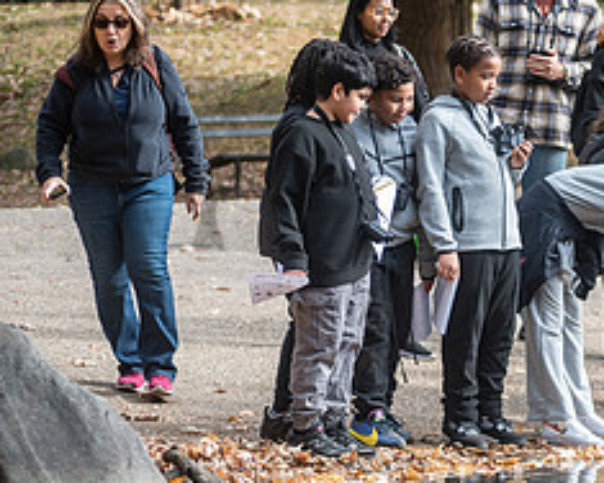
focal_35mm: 260
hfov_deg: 7.4
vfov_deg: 6.0
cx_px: 704
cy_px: 204
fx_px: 4648
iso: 160
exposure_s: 1/500
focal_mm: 112
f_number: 4
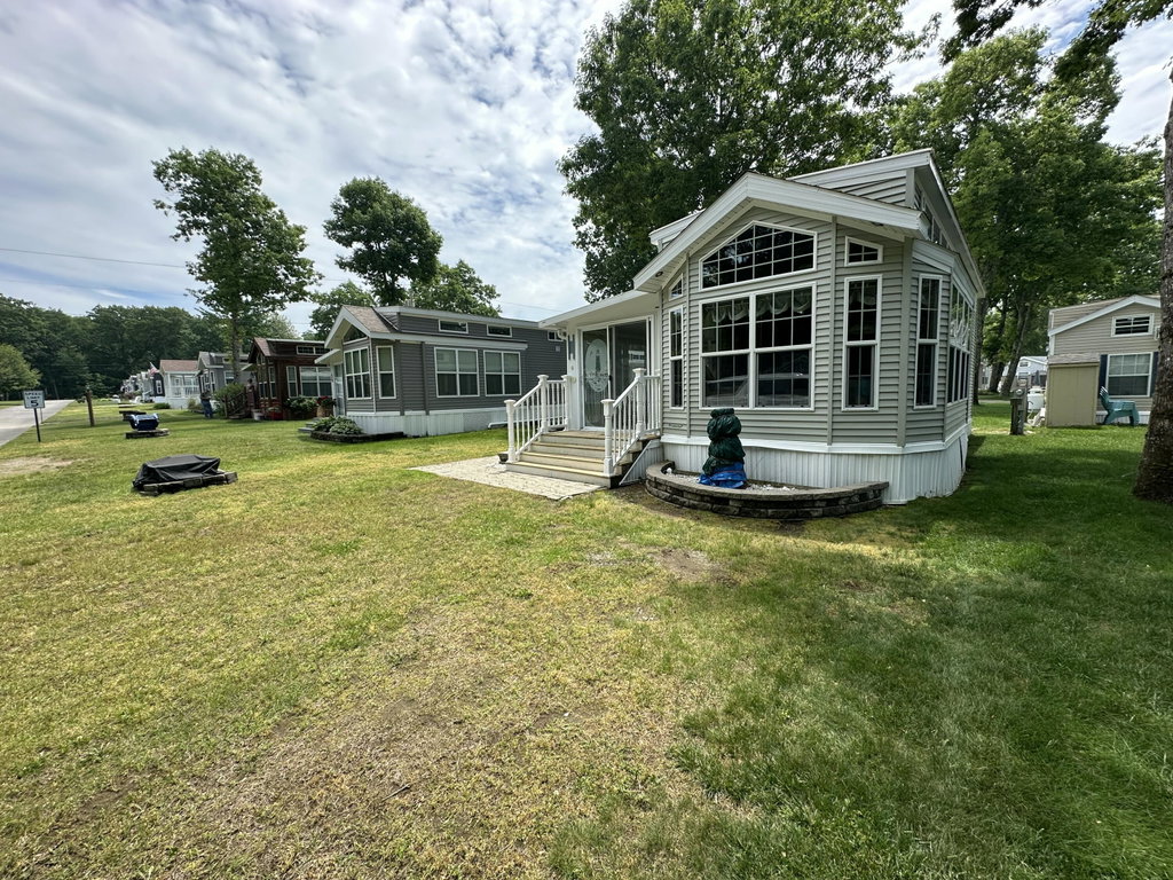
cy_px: 440
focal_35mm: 14
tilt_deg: -5.8
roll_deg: +1.6
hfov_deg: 102.1
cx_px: 586
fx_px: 474
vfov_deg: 85.7
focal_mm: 2.22
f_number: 2.2
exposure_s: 1/888
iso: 40
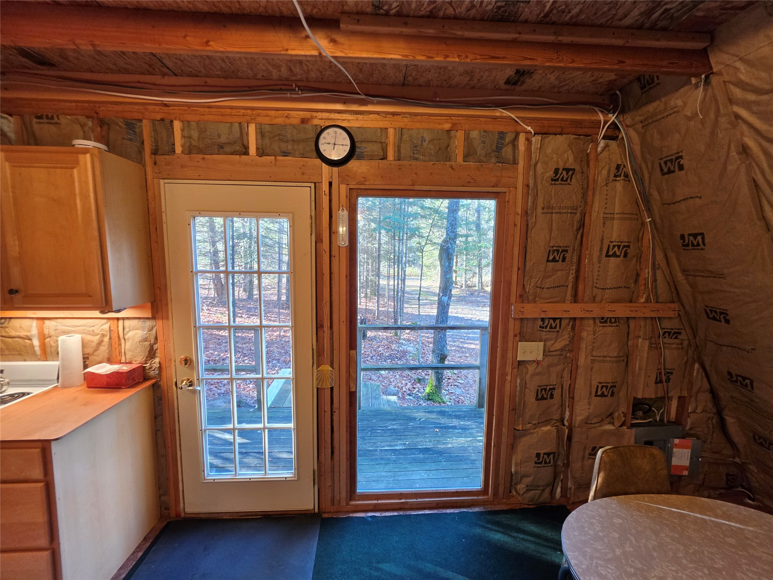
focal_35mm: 13
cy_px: 290
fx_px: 290
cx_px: 386
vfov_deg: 89.9
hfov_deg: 106.2
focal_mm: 2.2
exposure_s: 1/60
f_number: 1.9
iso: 250
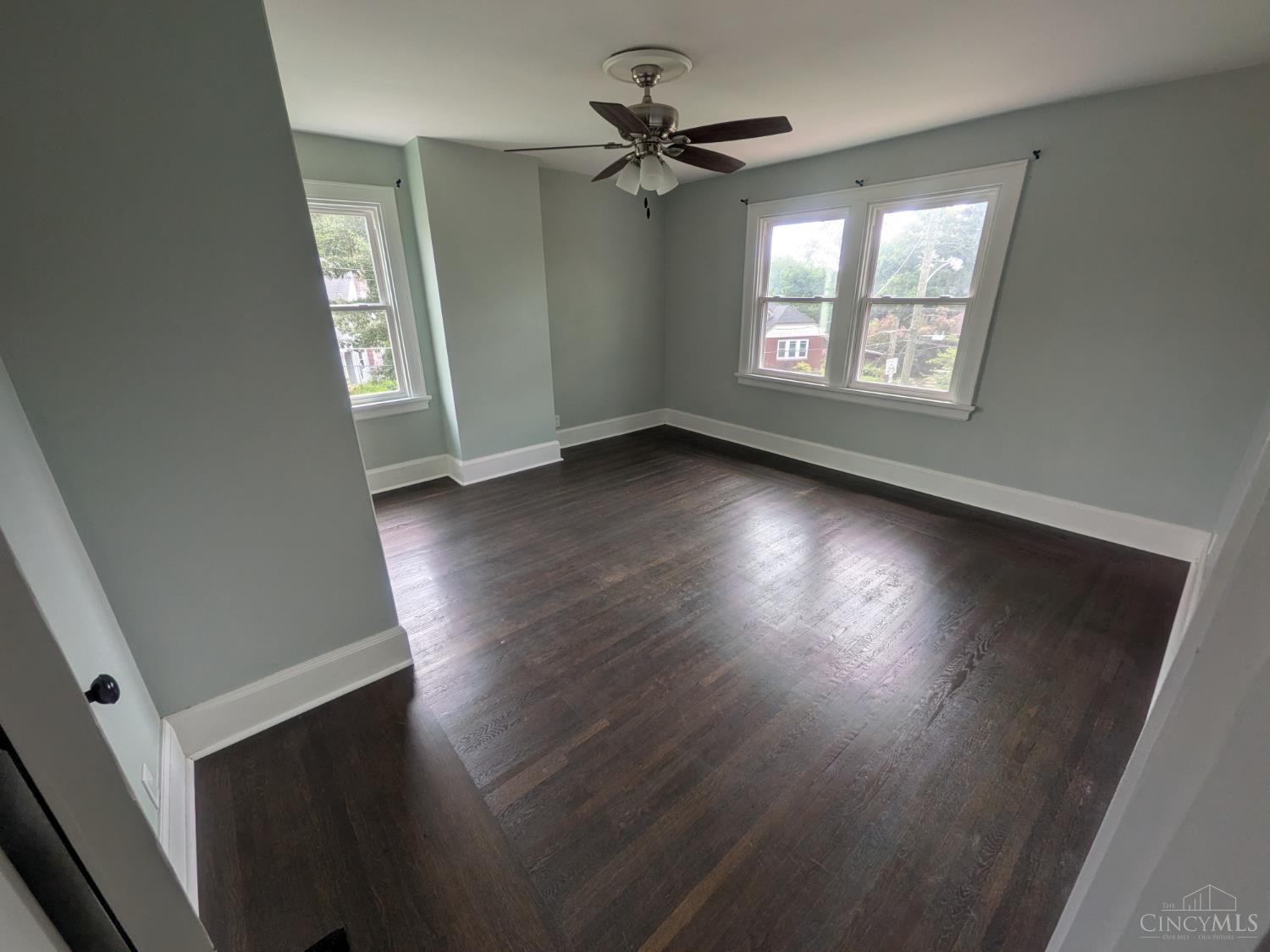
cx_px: 635
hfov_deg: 102.1
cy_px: 476
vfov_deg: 85.7
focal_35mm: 14
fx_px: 514
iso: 52
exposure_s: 1/95.7
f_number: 2.2
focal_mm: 1.85
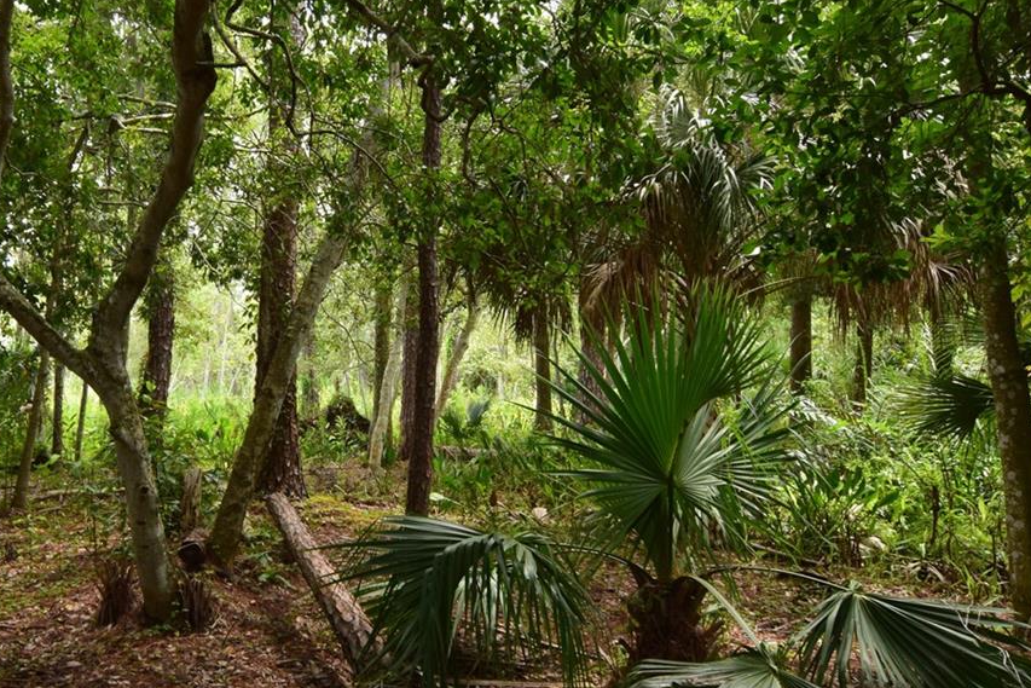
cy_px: 328
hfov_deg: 58.4
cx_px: 311
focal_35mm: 31
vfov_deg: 42.4
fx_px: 886
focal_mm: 11
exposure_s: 1/80
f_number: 8
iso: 400
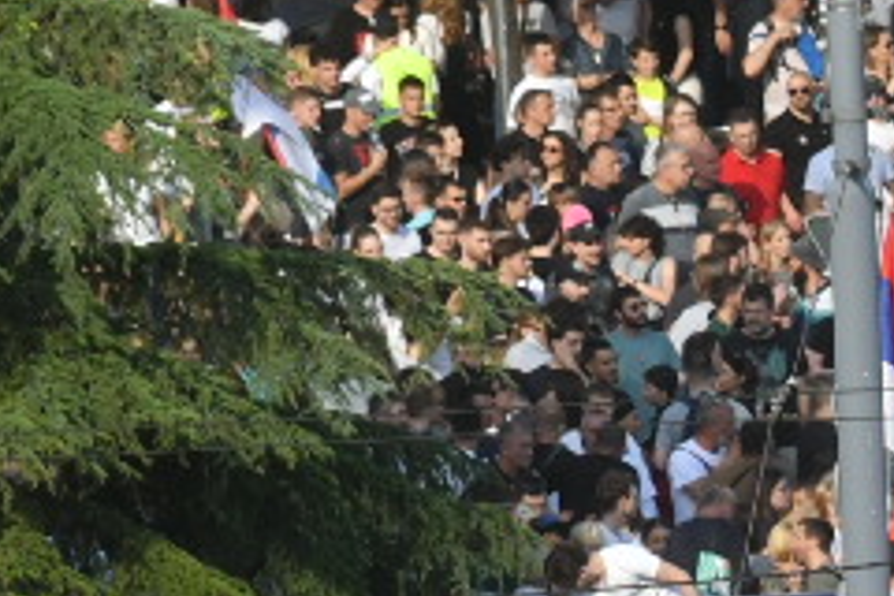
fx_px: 33498
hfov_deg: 1.5
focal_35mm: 1349
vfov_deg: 1.0
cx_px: 2567
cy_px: 1300
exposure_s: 1/3200
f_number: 6.3
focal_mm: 200
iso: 800
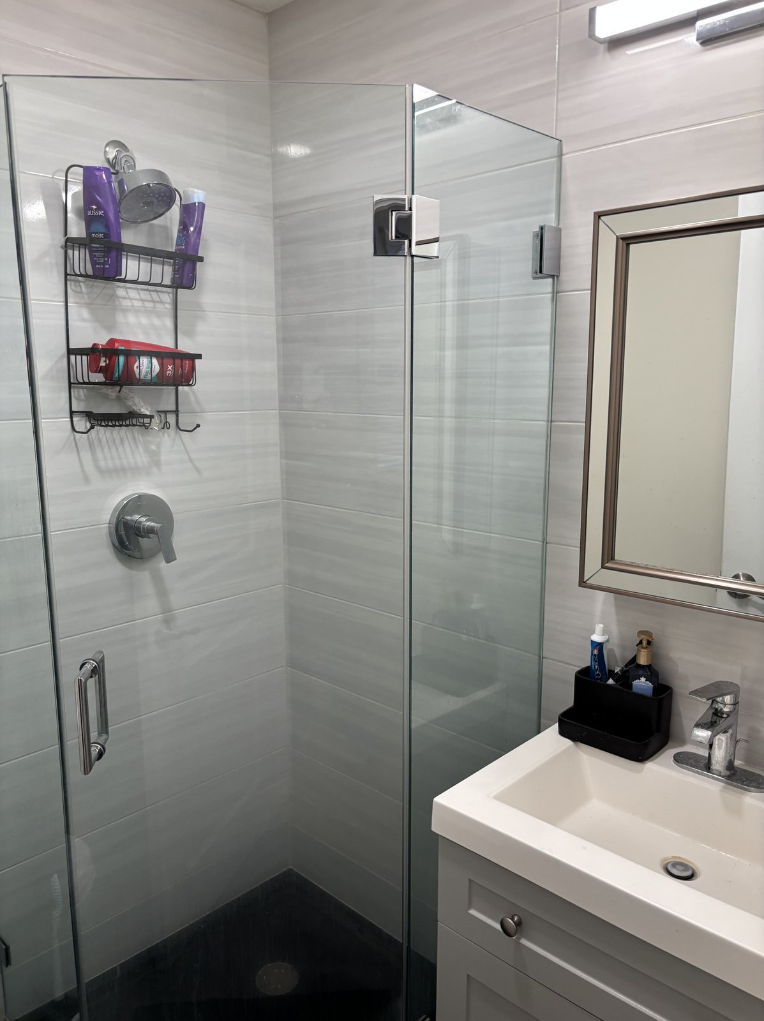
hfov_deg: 53.0
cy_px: 510
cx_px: 382
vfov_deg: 67.4
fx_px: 766
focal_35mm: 26
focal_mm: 5.96
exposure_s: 1/120
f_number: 1.6
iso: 125
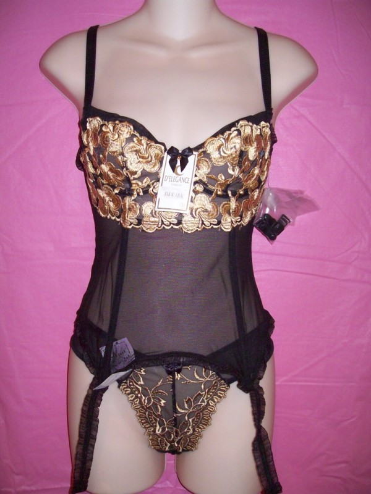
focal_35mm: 36
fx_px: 514
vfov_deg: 51.4
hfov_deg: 39.7
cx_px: 186
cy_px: 247
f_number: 2.7
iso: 80
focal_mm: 6
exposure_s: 1/64
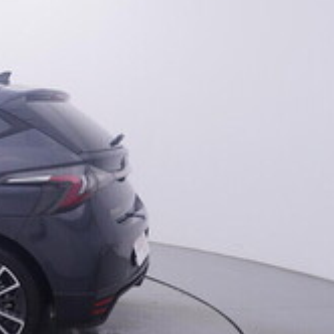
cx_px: -170
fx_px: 692
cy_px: 160
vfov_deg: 27.1
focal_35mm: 63
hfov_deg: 22.3
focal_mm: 15
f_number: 5
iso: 200
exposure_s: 1/80
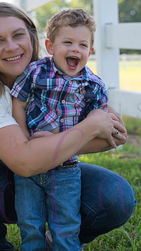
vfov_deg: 22.0
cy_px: 141
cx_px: 34
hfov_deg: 12.4
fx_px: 644
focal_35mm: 97
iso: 400
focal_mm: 61
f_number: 4
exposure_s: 1/640
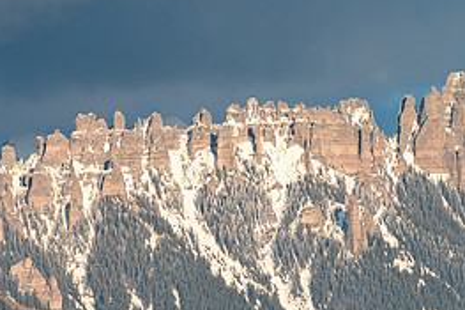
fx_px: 14651
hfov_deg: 1.8
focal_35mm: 1135
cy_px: 120
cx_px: -72
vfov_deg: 1.2
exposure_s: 1/250
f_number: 11
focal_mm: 388
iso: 160
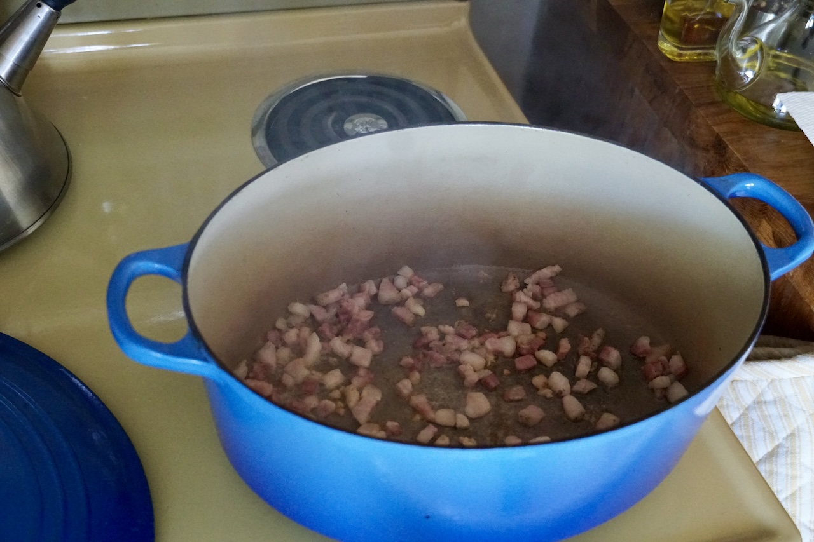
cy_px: 271
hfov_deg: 43.6
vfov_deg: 29.9
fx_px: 1017
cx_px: 407
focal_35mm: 45
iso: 6400
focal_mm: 30
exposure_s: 1/60
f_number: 4.5
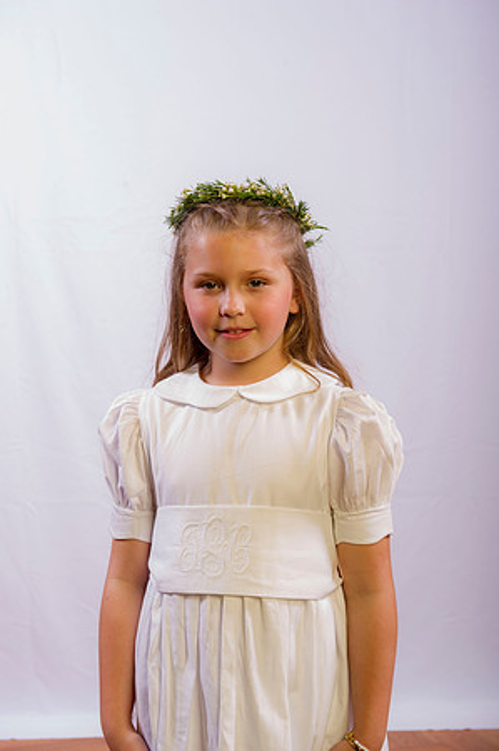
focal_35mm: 62
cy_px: 376
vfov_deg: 32.4
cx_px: 250
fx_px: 1292
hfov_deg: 21.9
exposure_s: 1/200
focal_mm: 62
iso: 100
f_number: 8
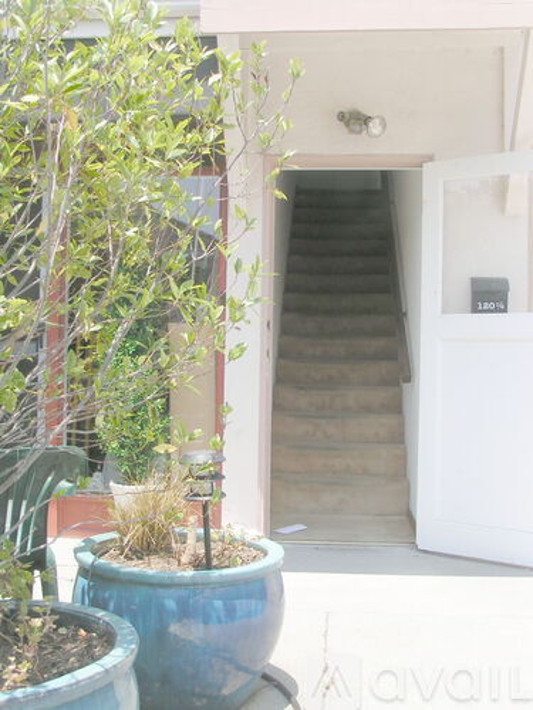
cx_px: 266
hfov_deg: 33.6
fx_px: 883
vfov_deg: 43.9
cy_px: 355
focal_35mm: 43
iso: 50
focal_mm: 6.6
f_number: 5.6
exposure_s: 1/200
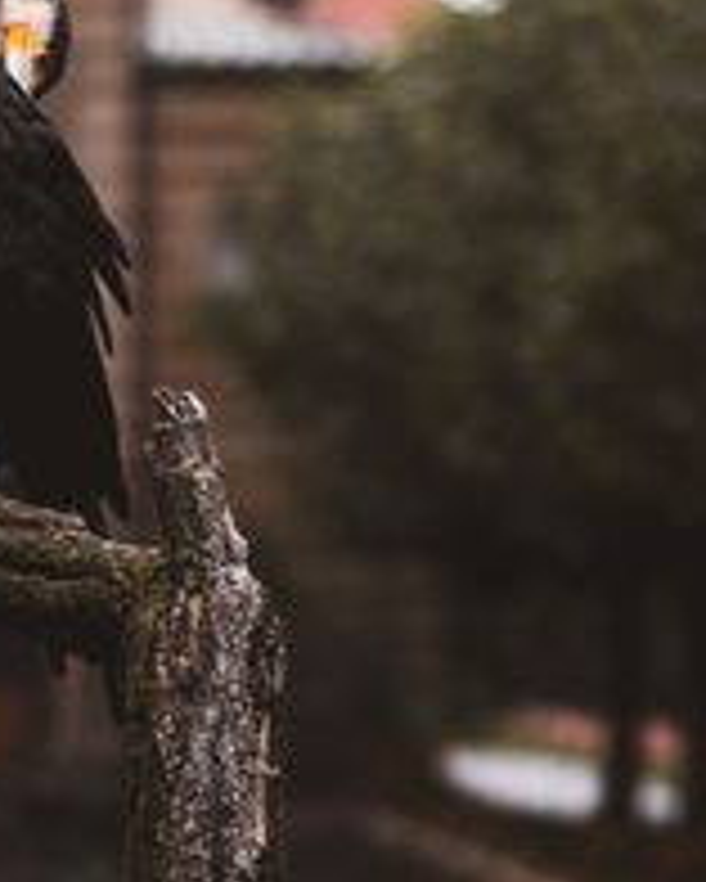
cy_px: 274
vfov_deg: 10.5
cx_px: 272
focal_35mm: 184
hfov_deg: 8.4
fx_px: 4802
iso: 250
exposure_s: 1/5000
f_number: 1.8
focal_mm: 50
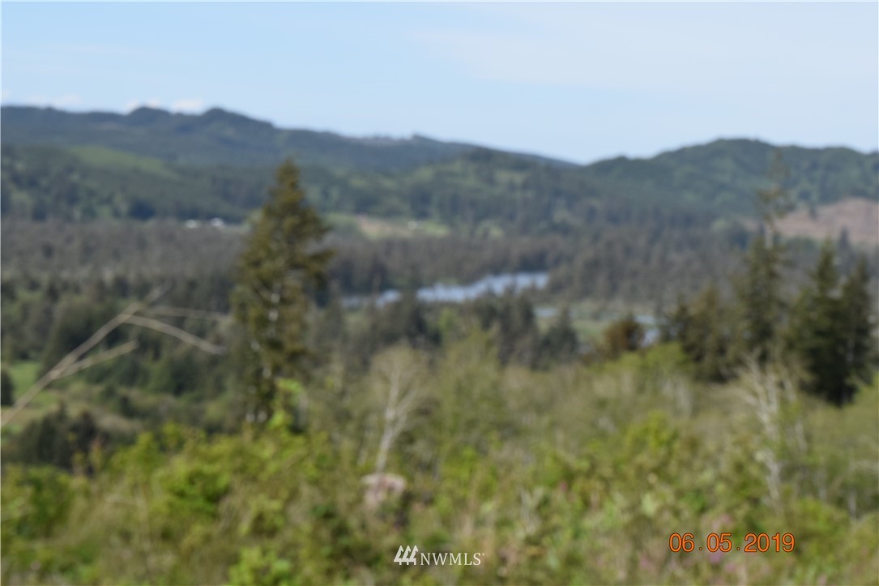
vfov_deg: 16.5
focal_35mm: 82
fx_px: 2014
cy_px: 293
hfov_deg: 24.6
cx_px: 440
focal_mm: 55
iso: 200
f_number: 9
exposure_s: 1/320
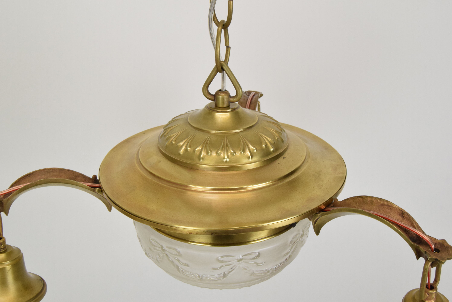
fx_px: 490
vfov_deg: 34.3
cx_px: 226
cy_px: 151
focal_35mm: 39
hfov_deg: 49.5
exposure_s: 1/100
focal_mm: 26
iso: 1600
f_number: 11
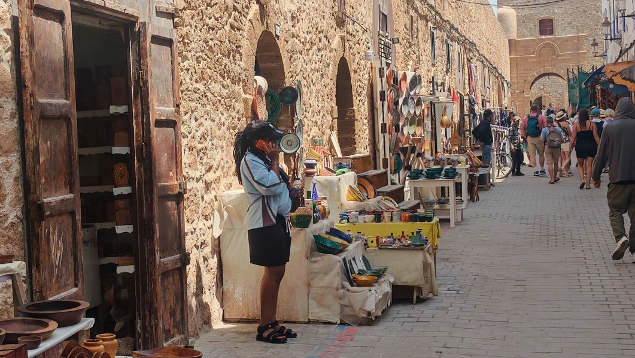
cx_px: 258
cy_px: 160
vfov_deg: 17.5
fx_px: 1162
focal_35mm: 69
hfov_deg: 30.5
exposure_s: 1/2500
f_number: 2
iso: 50
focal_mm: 6.83
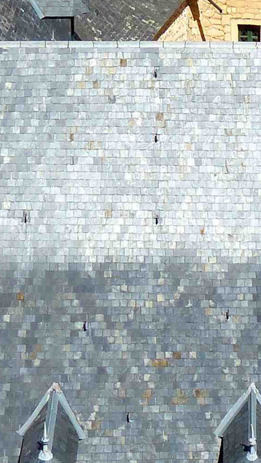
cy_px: -168
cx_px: 207
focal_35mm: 176
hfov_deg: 6.9
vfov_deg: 11.8
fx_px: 2165
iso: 100
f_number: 4
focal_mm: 7.1
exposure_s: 1/1600
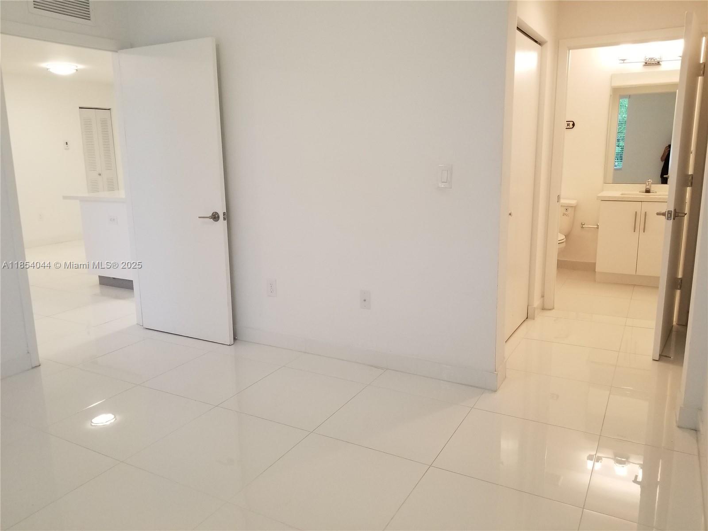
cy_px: 266
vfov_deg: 53.1
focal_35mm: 26
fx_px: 532
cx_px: 354
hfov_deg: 67.3
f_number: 1.7
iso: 160
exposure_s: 1/60
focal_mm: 4.25
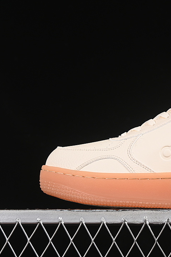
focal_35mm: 113
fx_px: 805
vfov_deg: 18.1
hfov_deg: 12.0
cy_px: 129
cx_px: 175
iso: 160
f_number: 7.1
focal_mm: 50
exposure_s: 1/60
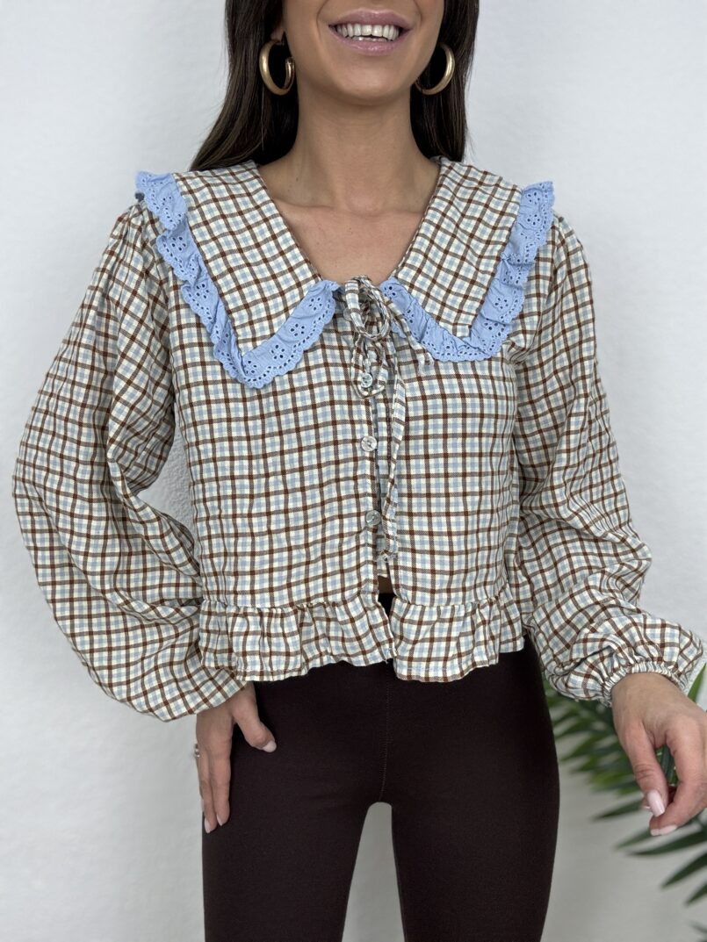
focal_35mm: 30
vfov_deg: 60.0
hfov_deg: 46.8
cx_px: 354
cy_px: 471
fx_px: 817
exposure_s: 1/100
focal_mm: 2.69
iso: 64
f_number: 1.9
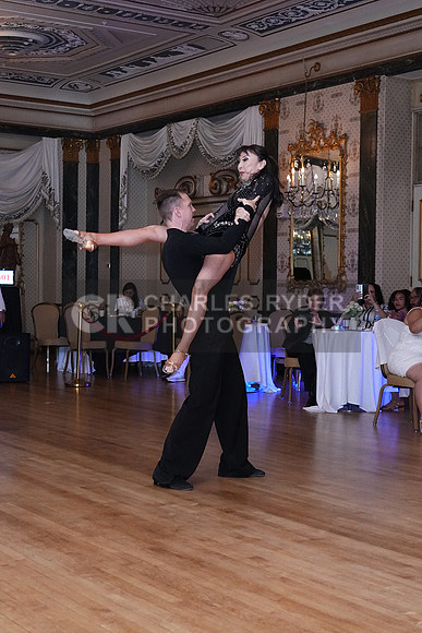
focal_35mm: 54
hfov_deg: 25.1
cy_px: 316
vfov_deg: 36.9
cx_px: 211
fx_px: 949
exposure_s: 1/200
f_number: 4
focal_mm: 36
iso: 5000
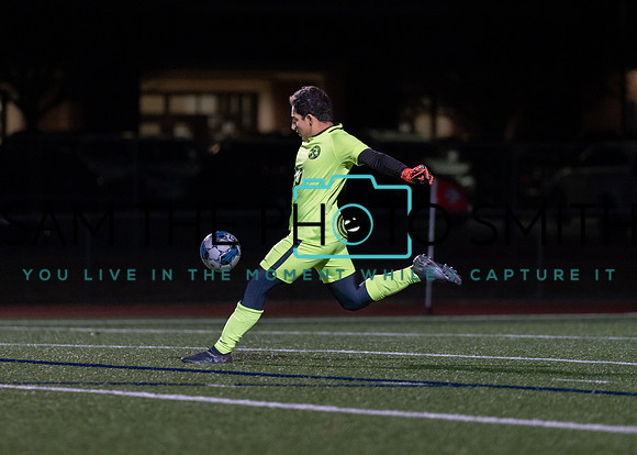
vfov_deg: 4.5
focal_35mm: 319
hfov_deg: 6.3
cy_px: 190
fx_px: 5772
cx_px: 317
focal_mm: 200
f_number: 2.8
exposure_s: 1/1000
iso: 2500
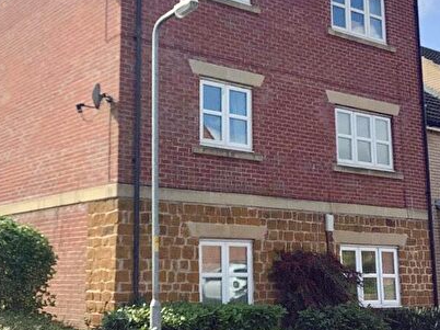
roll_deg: +0.3
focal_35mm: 54
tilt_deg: +11.4
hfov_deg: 35.5
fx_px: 686
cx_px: 196
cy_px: 142
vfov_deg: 27.0
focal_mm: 3.3
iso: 25
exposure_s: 1/1031
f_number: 2.4
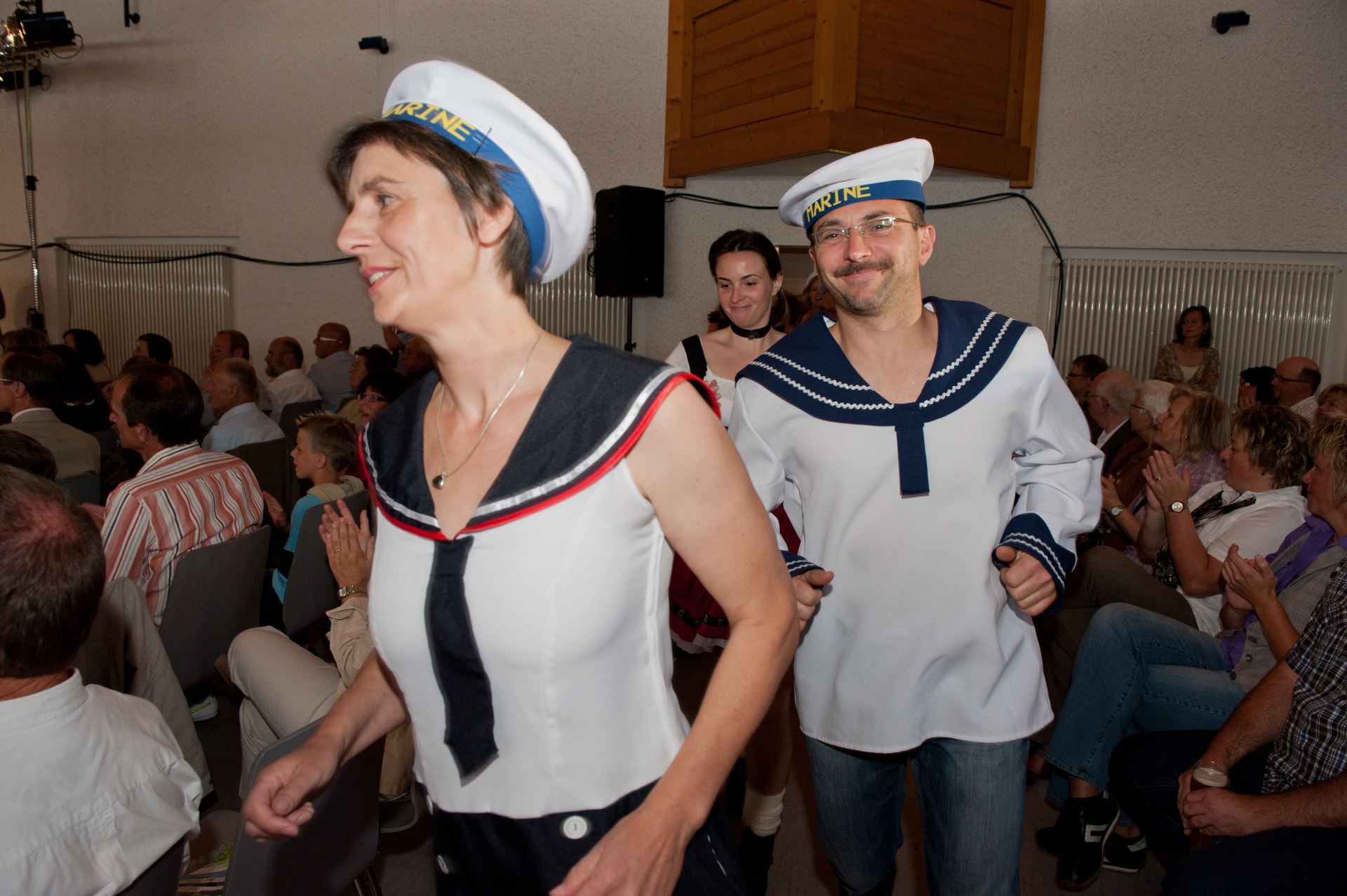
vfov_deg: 53.1
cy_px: 448
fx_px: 897
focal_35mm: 24
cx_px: 674
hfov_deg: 73.8
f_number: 5.6
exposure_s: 1/125
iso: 1250
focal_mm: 24
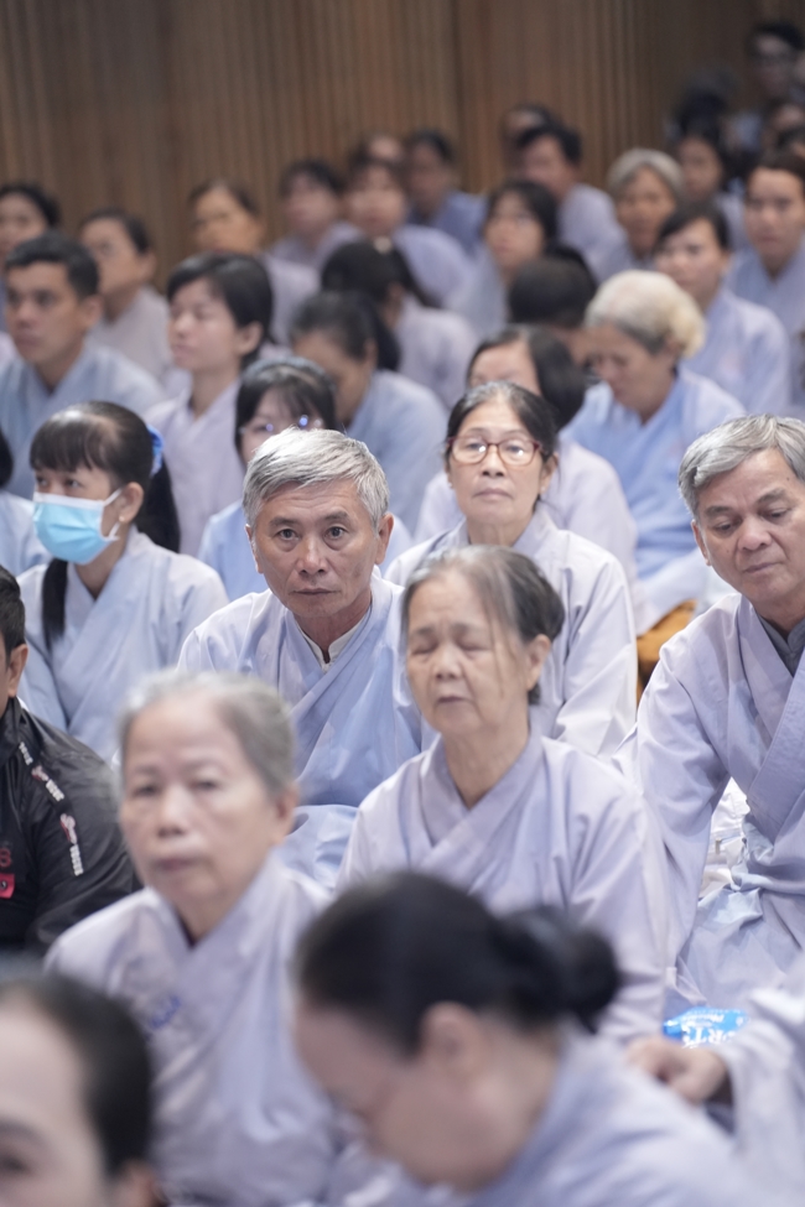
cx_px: 402
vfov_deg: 13.7
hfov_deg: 9.1
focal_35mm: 150
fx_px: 5031
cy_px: 604
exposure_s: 1/160
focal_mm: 150
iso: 3200
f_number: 3.2
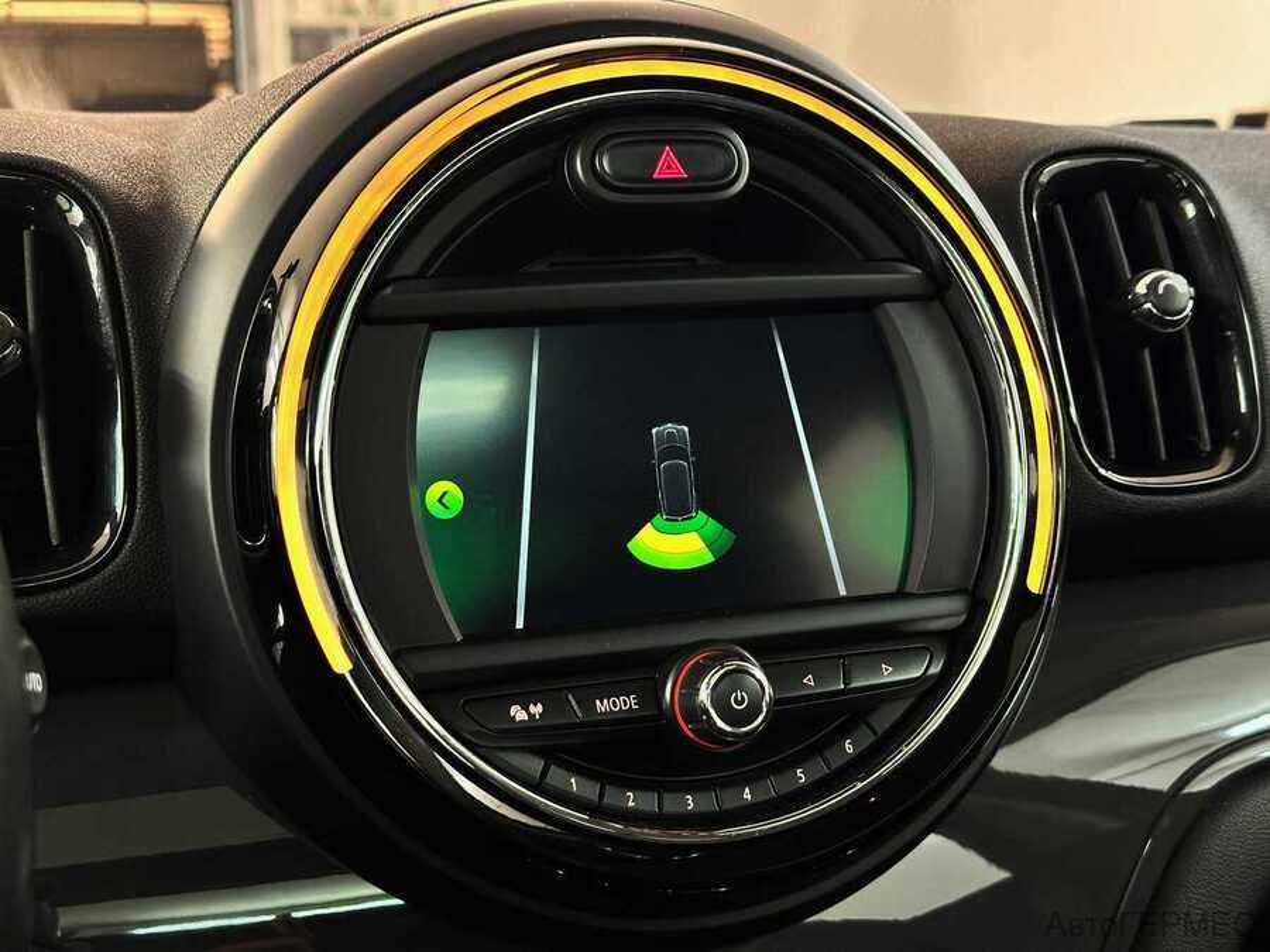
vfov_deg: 30.3
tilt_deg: -10.3
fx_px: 1761
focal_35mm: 48
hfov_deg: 39.7
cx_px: 635
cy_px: 476
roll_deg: +0.5
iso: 400
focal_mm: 6.86
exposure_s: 1/33
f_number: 1.78
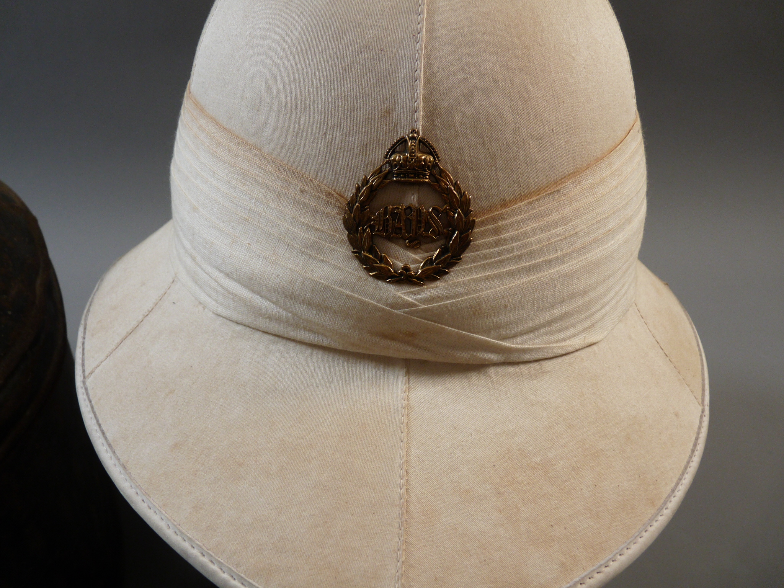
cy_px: 294
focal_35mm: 27
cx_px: 392
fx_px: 612
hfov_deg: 65.3
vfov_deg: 51.4
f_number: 2.8
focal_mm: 4.8
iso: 160
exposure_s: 1/30
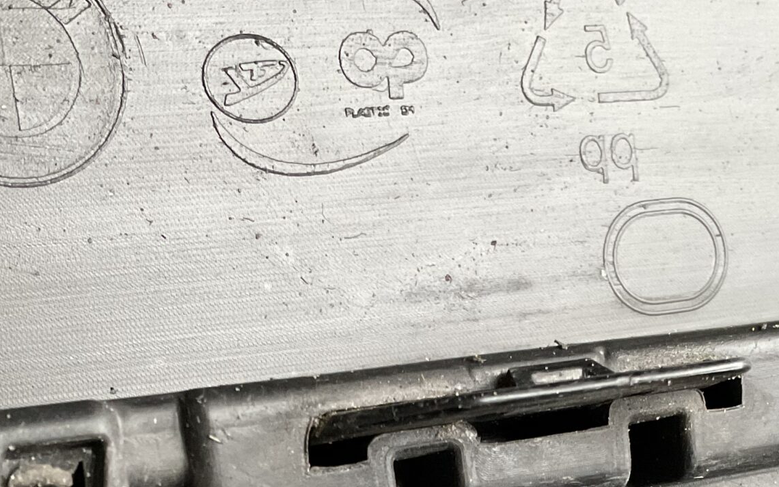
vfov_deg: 17.6
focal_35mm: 69
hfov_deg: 29.7
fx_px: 1465
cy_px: 640
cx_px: 464
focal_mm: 3
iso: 320
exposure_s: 1/40
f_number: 1.8
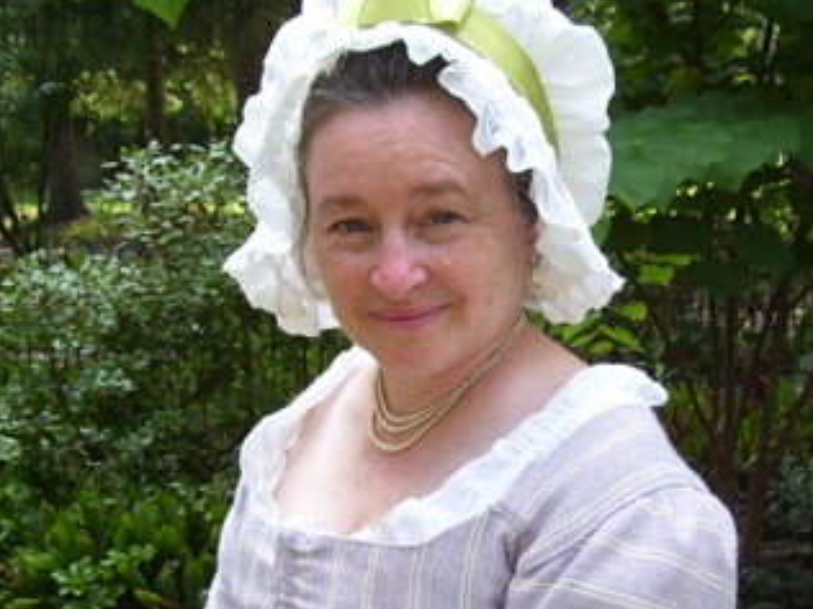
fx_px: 1339
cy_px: 397
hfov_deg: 33.6
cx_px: 517
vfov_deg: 25.5
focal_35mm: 57
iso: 80
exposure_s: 1/250
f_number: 2.7
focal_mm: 6
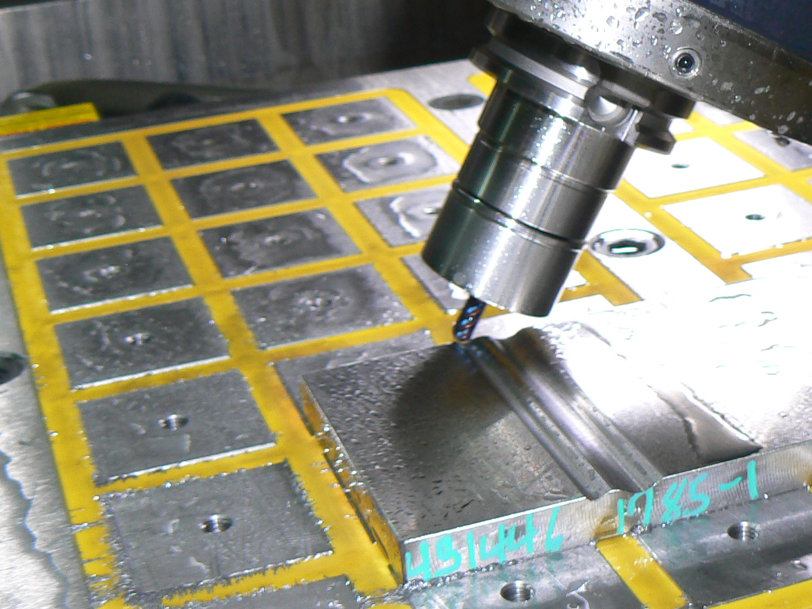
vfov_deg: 21.3
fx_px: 1619
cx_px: 517
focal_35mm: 69
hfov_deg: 28.0
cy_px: 267
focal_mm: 6
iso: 100
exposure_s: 1/30
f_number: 2.8
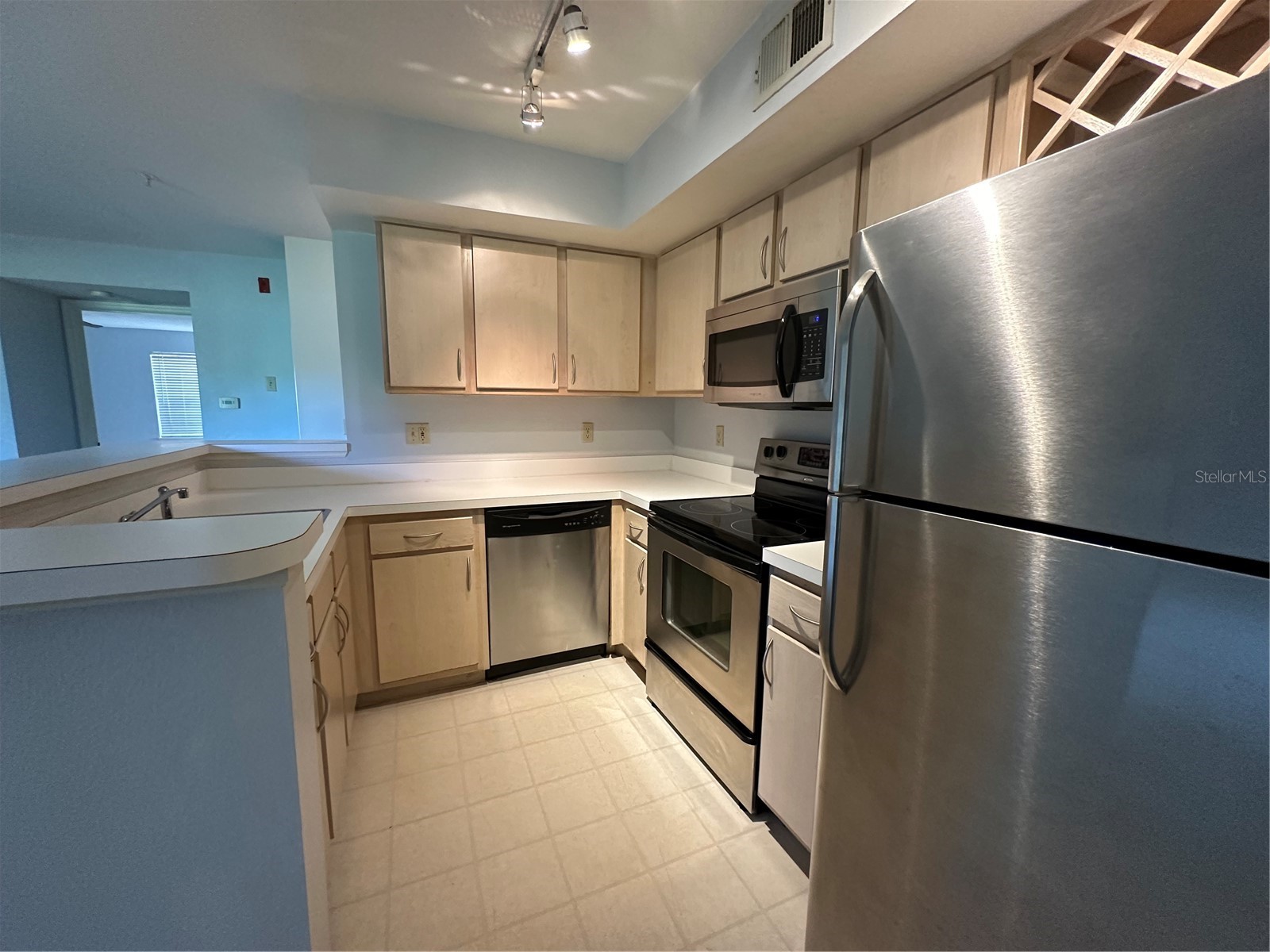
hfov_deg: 102.1
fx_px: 514
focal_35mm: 14
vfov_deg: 85.7
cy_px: 476
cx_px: 635
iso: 400
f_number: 2.2
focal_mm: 2.22
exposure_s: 1/60
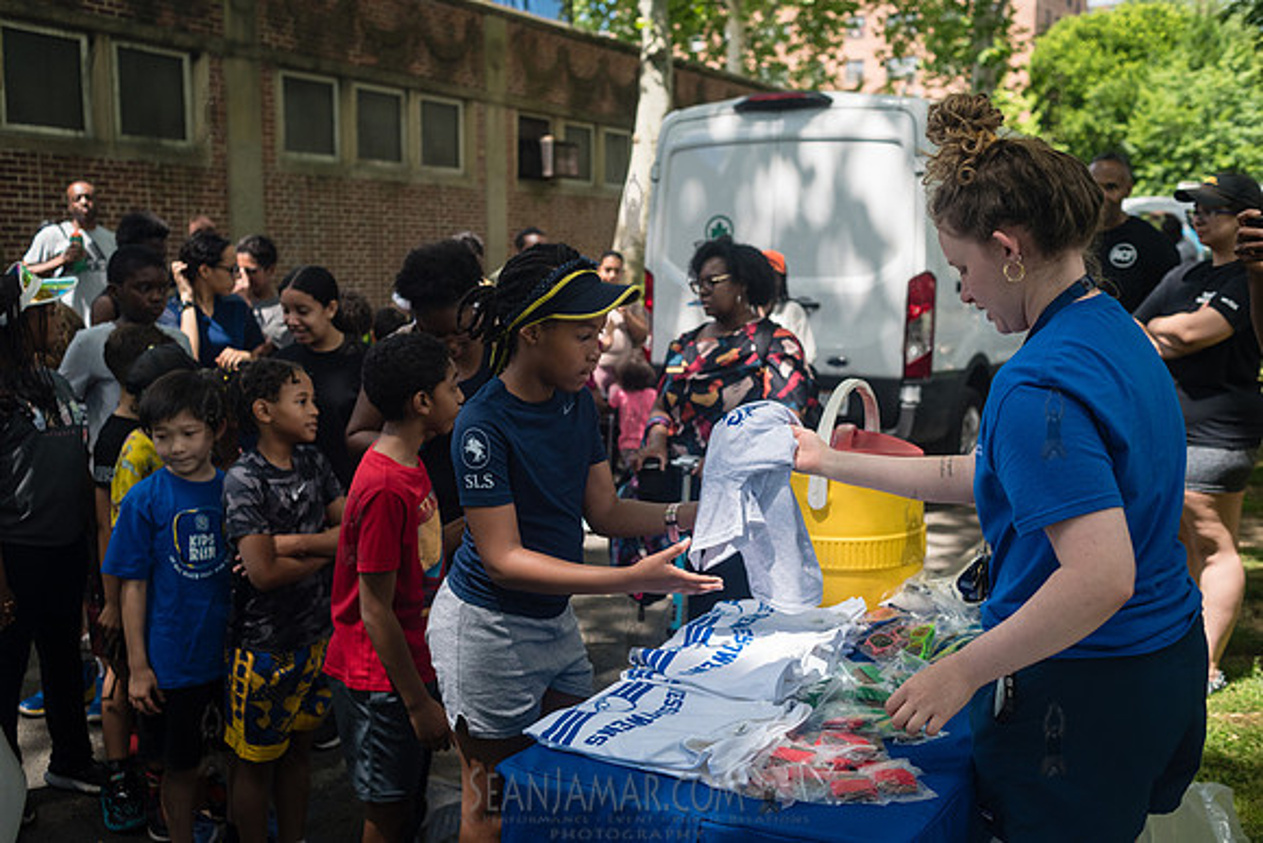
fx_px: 1228
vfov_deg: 37.9
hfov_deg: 54.4
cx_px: 632
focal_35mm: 35
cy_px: 422
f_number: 3.5
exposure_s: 1/2500
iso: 1000
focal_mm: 35
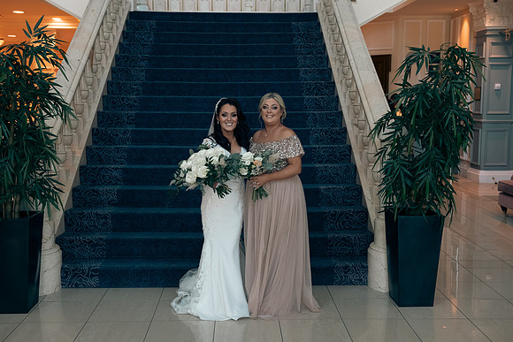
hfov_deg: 43.6
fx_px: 641
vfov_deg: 29.9
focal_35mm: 45
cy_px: 171
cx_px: 256
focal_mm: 44
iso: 1250
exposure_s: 1/125
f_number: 5.6
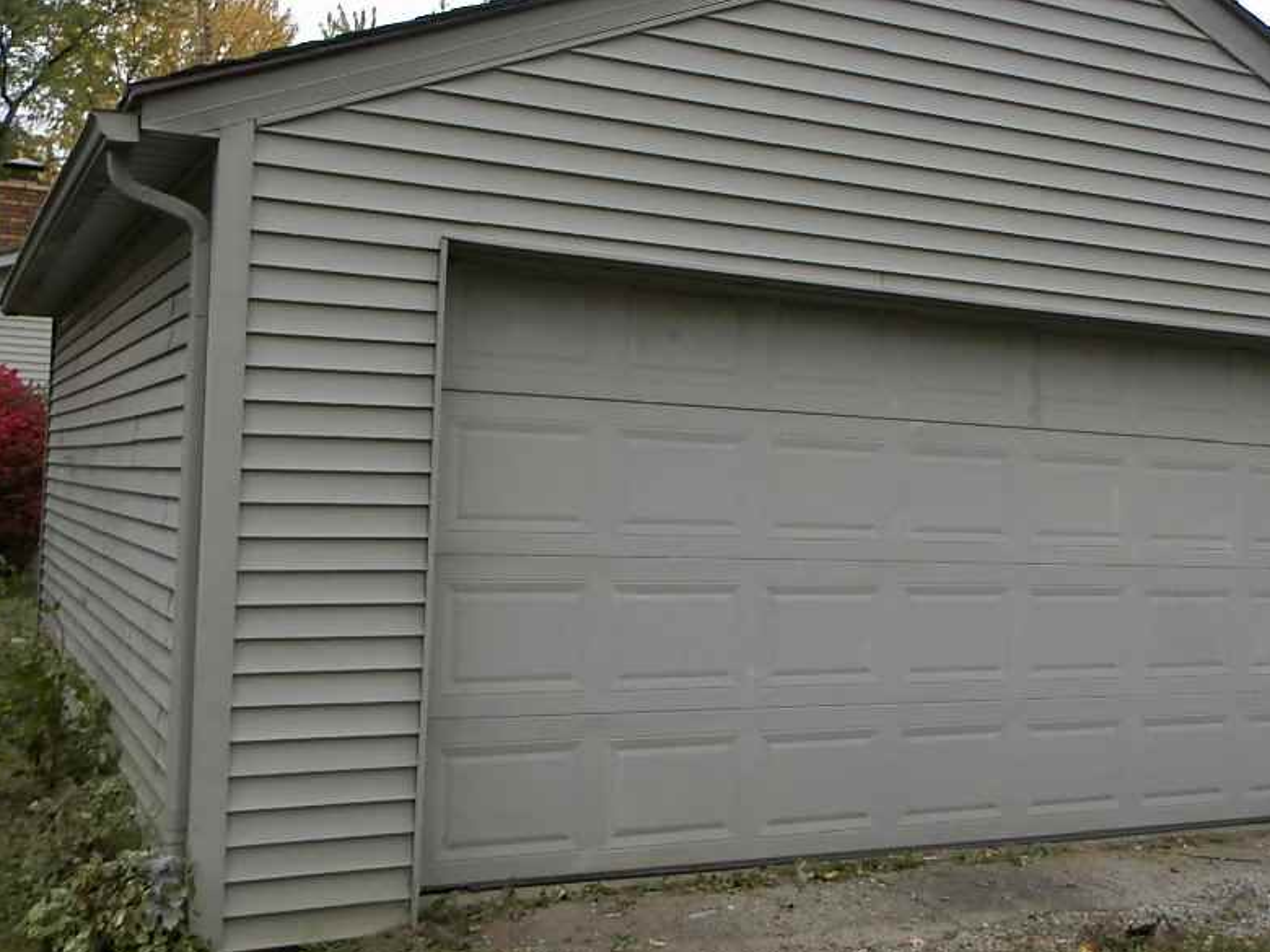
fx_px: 1504
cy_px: 441
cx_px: 741
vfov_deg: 35.1
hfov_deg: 45.6
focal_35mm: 41
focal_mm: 4.5
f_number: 3.1
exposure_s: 1/125
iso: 80
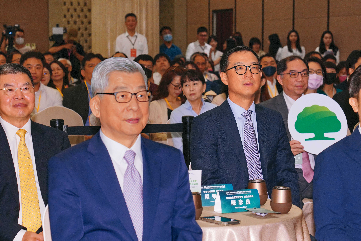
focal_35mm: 105
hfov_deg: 19.5
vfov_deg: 13.0
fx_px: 1053
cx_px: 180
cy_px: 120
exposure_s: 1/160
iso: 1600
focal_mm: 70
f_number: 5.6
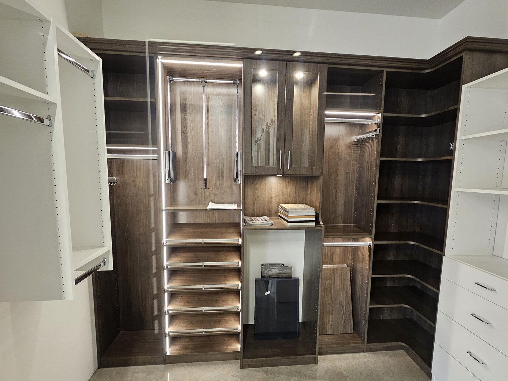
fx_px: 220
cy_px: 200
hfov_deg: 98.2
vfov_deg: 81.7
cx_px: 259
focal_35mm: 15
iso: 400
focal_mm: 2.2
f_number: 2.2
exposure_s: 1/30
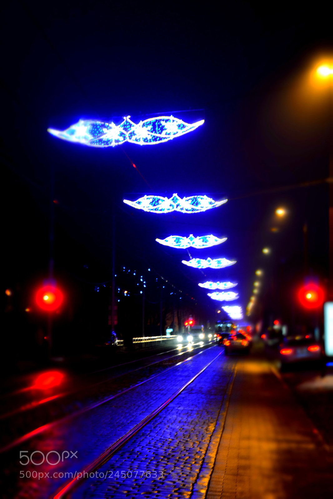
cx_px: 166
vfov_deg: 23.4
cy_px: 250
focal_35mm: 87
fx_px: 1208
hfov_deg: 15.7
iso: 800
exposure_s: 1/4
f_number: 5
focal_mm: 58
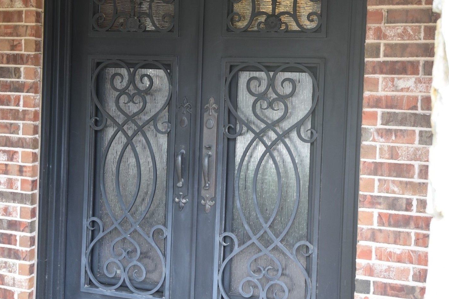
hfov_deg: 40.4
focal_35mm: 49
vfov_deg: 27.4
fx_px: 611
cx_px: 221
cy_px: 104
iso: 450
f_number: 4
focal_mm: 32
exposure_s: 1/60
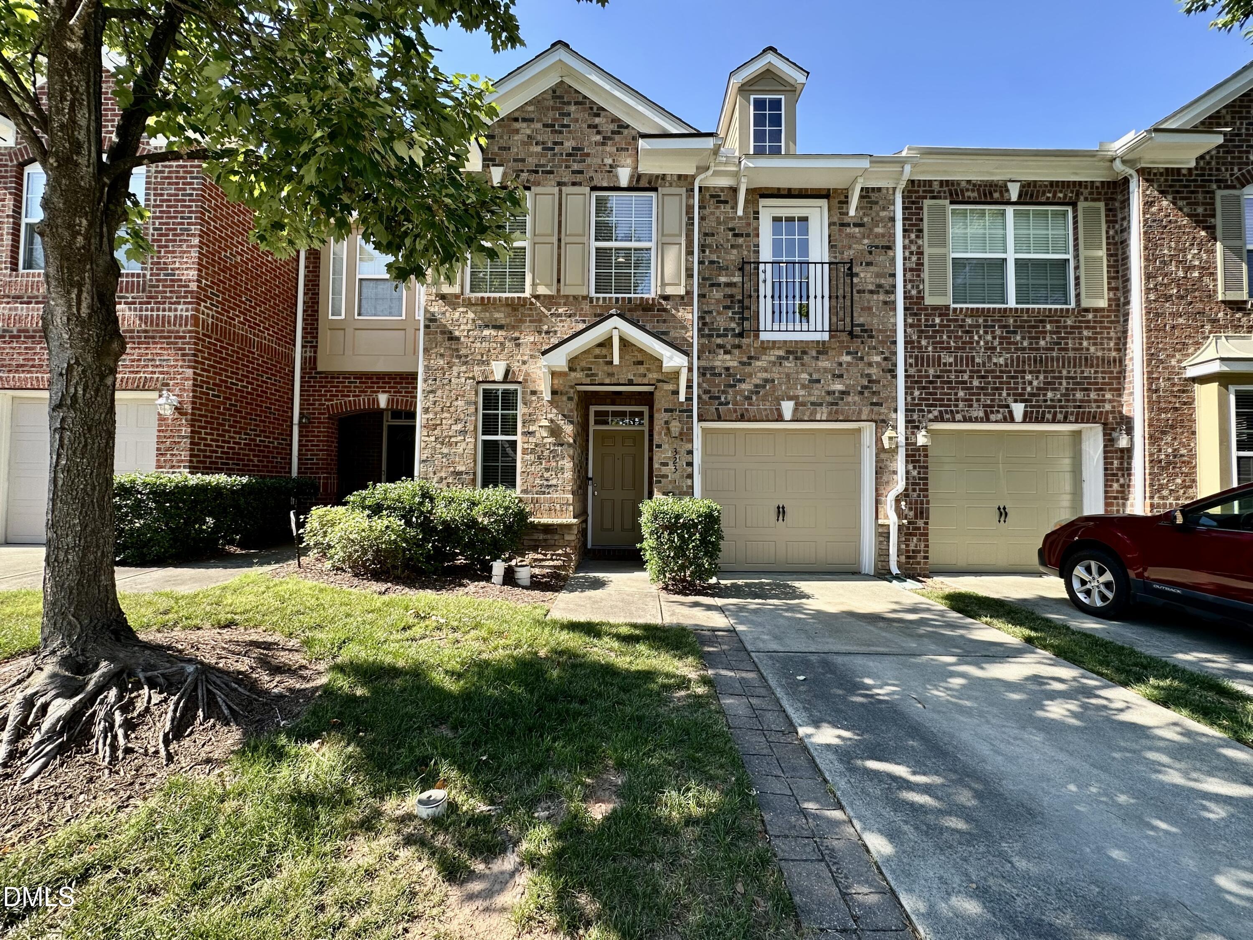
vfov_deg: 85.7
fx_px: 507
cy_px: 470
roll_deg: -1.2
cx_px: 626
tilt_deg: +3.0
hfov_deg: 102.1
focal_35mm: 14
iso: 40
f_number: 2.2
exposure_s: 1/324
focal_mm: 2.22
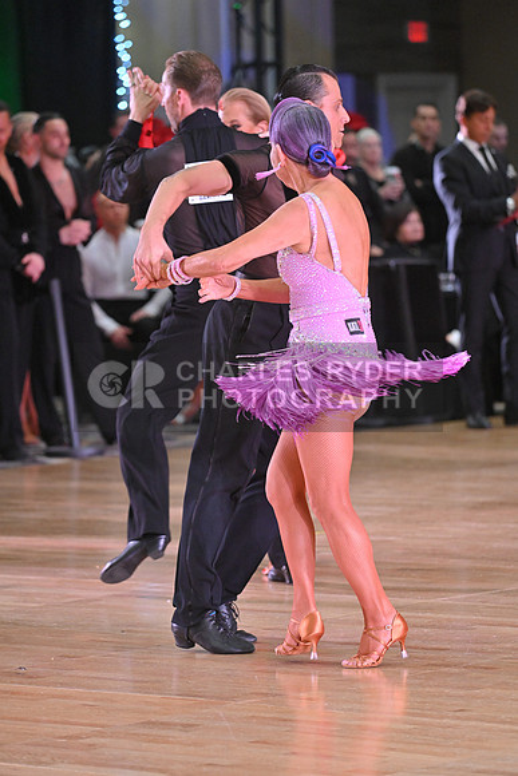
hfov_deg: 7.4
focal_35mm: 185
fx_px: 3990
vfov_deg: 11.1
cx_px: 259
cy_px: 388
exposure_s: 1/400
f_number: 5
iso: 4000
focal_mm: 185
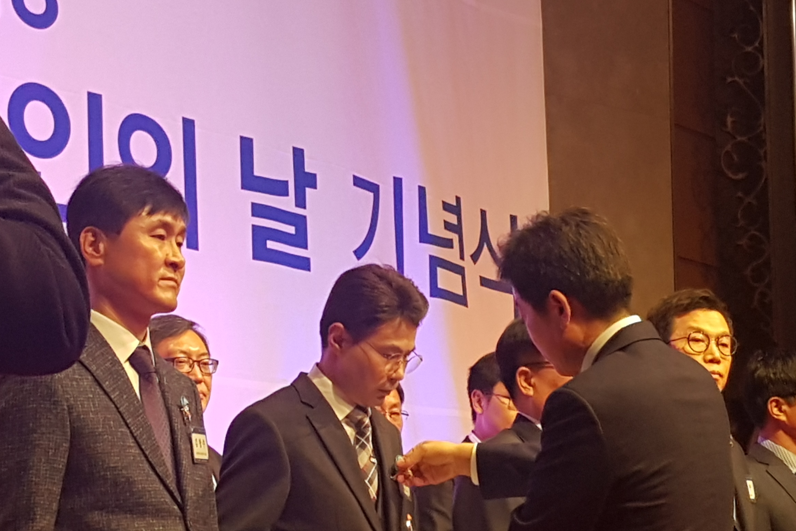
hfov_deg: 41.9
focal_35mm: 47
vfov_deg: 28.7
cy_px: 258
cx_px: 361
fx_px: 1039
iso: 160
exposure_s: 1/120
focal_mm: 4.2
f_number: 1.7
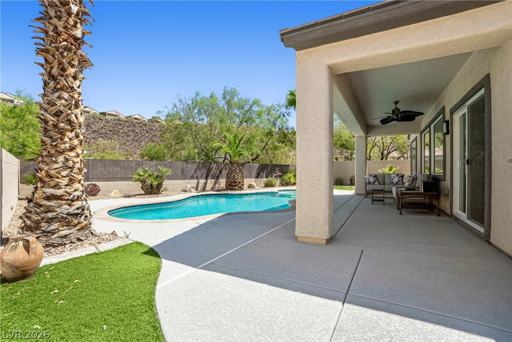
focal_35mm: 16
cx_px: 256
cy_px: 171
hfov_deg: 96.7
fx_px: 228
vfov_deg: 73.8
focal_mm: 16
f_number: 9
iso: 800
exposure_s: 1/200
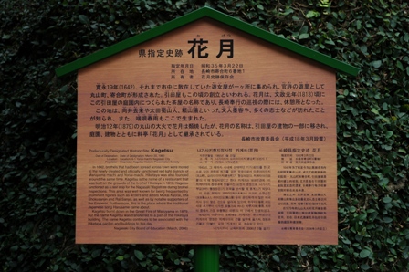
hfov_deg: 35.1
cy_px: 136
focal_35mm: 57
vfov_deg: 23.7
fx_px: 647
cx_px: 204
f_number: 4.2
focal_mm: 38
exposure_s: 1/60
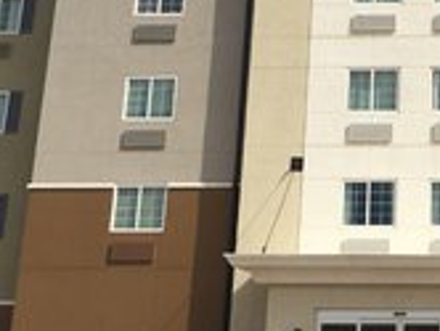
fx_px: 853
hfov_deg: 27.1
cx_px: 456
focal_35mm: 67
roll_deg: -2.2
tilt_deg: +14.2
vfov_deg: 22.0
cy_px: 151
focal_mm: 4.15
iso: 32
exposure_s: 1/3049
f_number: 2.2
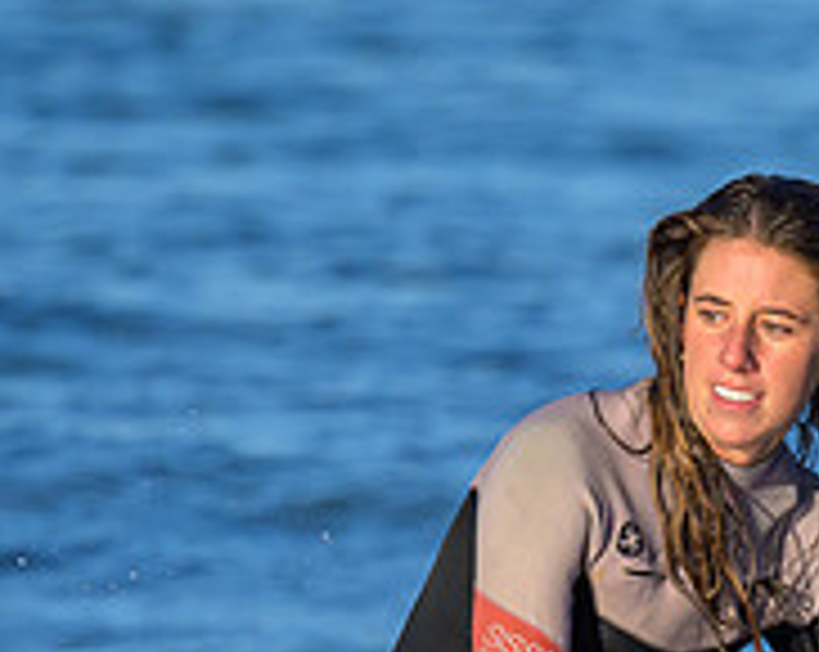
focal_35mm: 3230
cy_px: 537
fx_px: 78167
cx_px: 1348
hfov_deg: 0.6
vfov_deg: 0.5
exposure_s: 1/1000
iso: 160
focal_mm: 800
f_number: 6.3
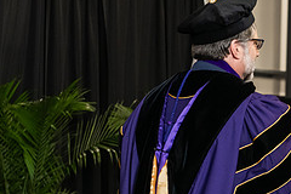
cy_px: 84
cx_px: 318
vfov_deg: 8.1
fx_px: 1366
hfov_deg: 12.0
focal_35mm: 169
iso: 2500
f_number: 5
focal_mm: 70
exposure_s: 1/200
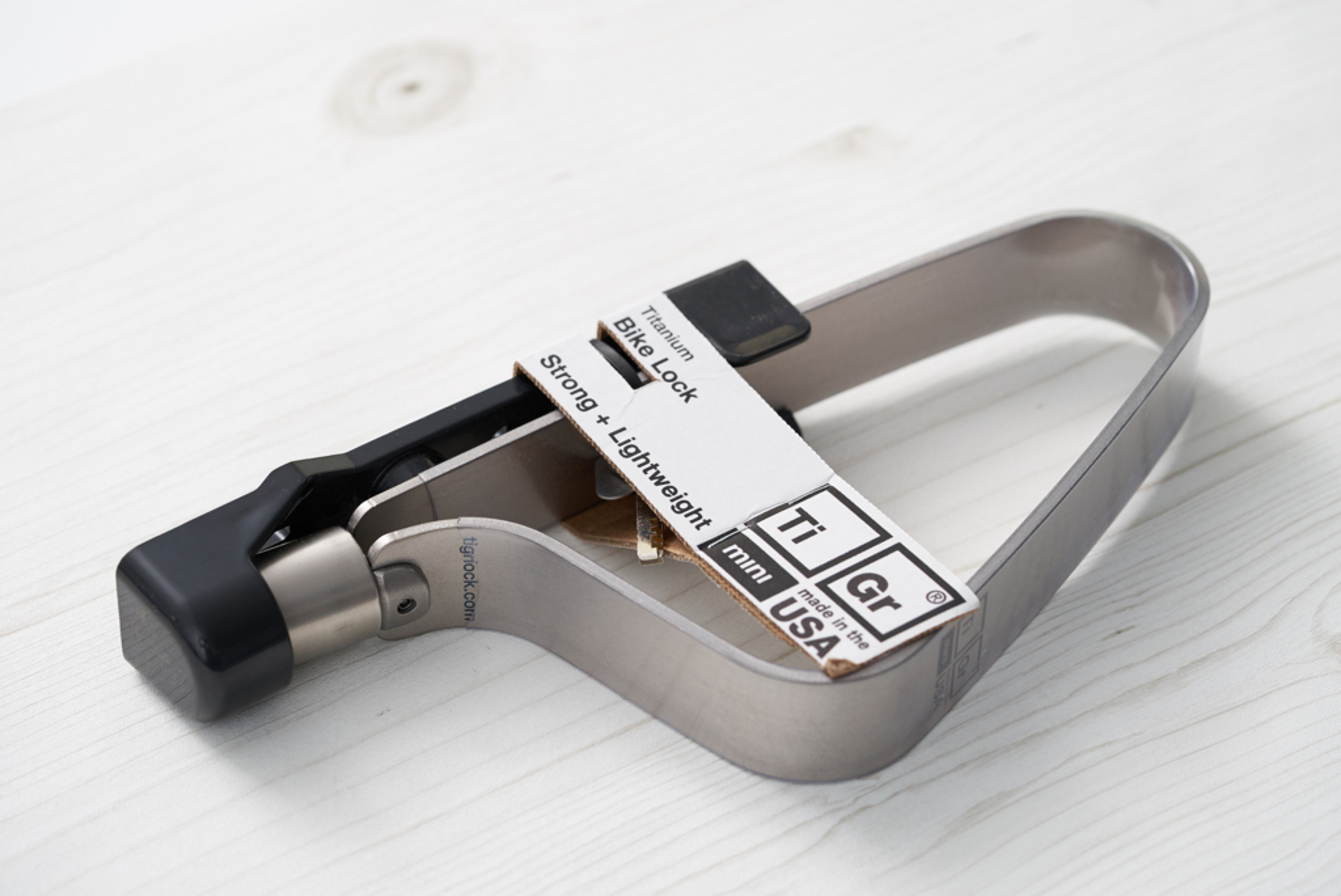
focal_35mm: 90
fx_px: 3354
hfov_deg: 22.6
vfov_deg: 15.2
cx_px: 670
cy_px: 448
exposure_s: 1/13
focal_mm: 90
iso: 1000
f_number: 5.6
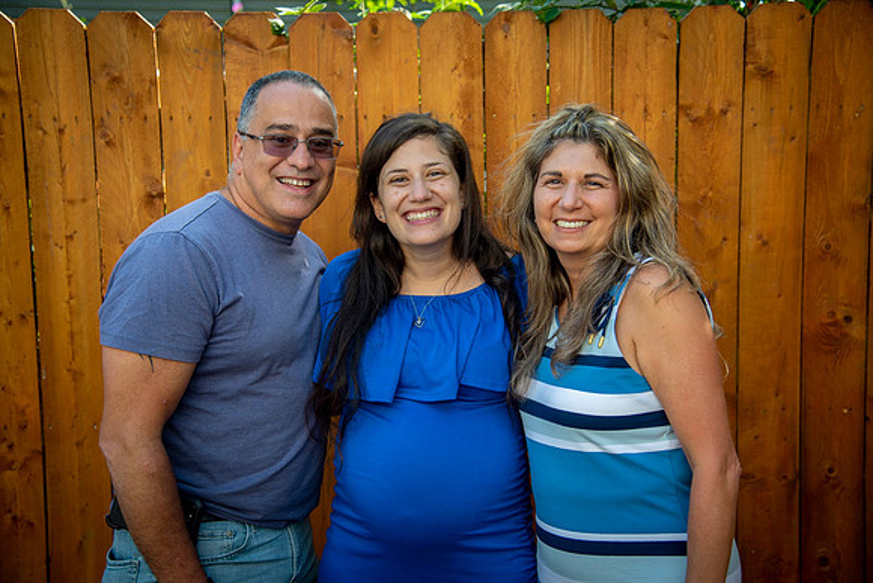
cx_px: 436
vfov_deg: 29.3
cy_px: 292
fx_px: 1116
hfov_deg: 42.7
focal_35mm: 46
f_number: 4
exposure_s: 1/320
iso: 125
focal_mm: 46
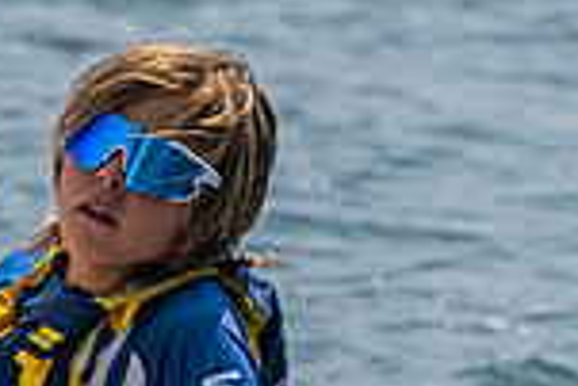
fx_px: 21631
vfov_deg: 1.0
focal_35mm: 1346
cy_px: 354
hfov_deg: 1.5
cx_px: 149
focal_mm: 260
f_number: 8
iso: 320
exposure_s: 1/1250
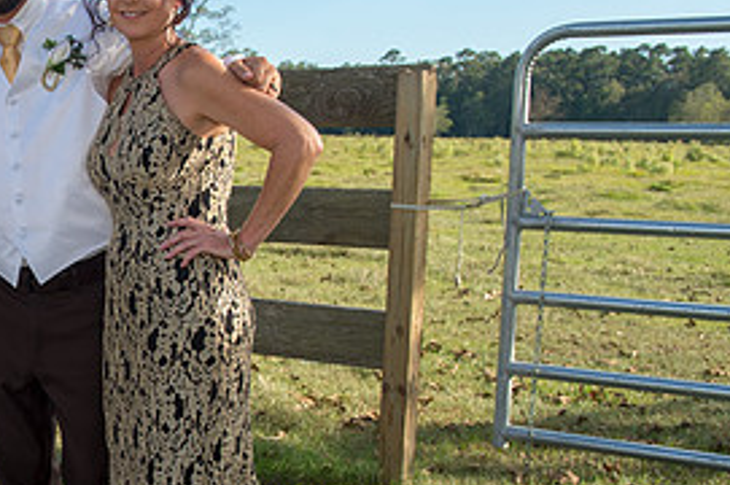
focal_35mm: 60
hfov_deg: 30.9
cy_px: 310
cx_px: -11
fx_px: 1215
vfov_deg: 22.5
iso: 200
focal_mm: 28
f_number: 6.3
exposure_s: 1/320
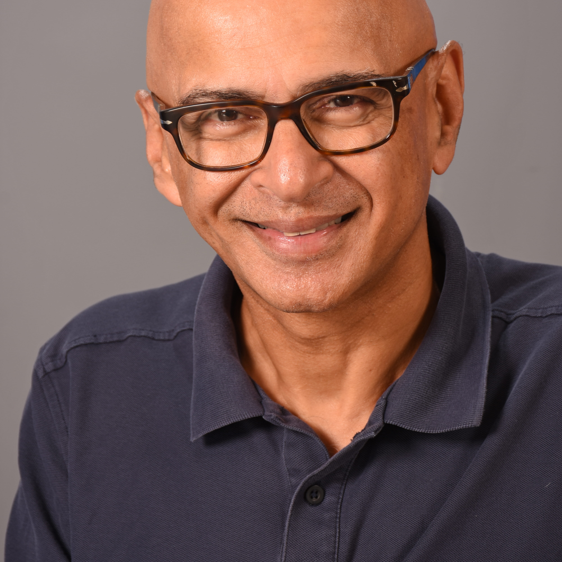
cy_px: 193
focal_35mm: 163
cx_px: 281
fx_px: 2987
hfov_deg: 10.7
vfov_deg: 10.7
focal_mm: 85
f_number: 9
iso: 125
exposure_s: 1/100
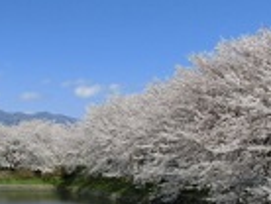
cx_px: -63
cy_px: 129
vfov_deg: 18.2
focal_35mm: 81
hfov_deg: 22.1
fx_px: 635
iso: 80
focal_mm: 4.4
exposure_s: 1/320
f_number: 8
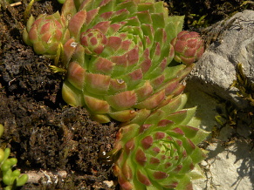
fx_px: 799
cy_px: 79
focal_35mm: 109
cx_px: 146
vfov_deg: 13.6
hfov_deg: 18.0
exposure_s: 1/640
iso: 100
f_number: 5
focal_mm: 11.8
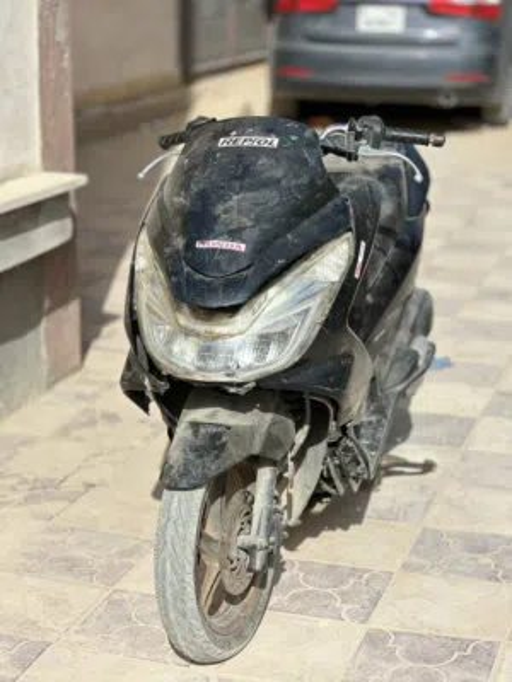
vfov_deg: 25.3
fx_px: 1519
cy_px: 341
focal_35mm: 77
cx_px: 256
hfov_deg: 19.1
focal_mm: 9
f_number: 2.8
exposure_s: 1/595
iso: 32
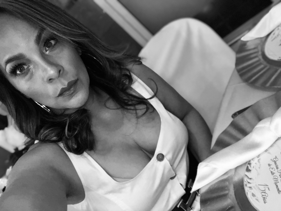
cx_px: 140
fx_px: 260
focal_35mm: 32
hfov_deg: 56.8
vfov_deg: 44.2
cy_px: 106
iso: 500
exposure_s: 1/16
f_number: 2.2
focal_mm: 2.87
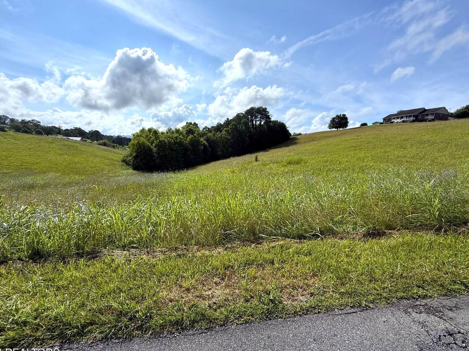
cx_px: 231
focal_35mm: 15
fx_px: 203
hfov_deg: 98.2
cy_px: 182
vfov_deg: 81.7
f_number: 2.2
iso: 64
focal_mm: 2.22
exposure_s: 1/3125
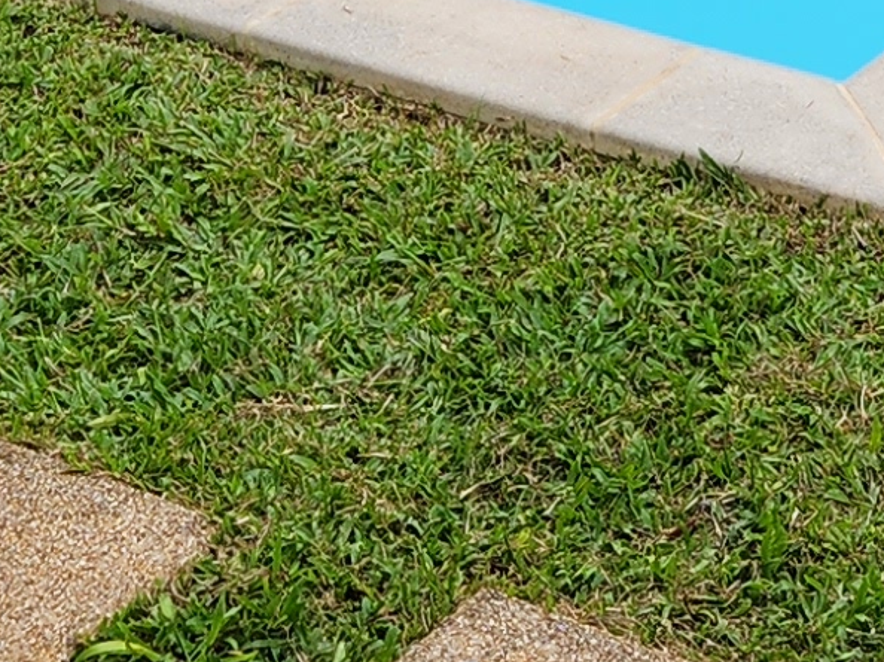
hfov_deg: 12.6
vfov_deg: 8.9
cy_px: -791
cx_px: 871
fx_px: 3957
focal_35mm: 155
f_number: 1.8
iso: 20
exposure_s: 1/205
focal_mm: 5.4
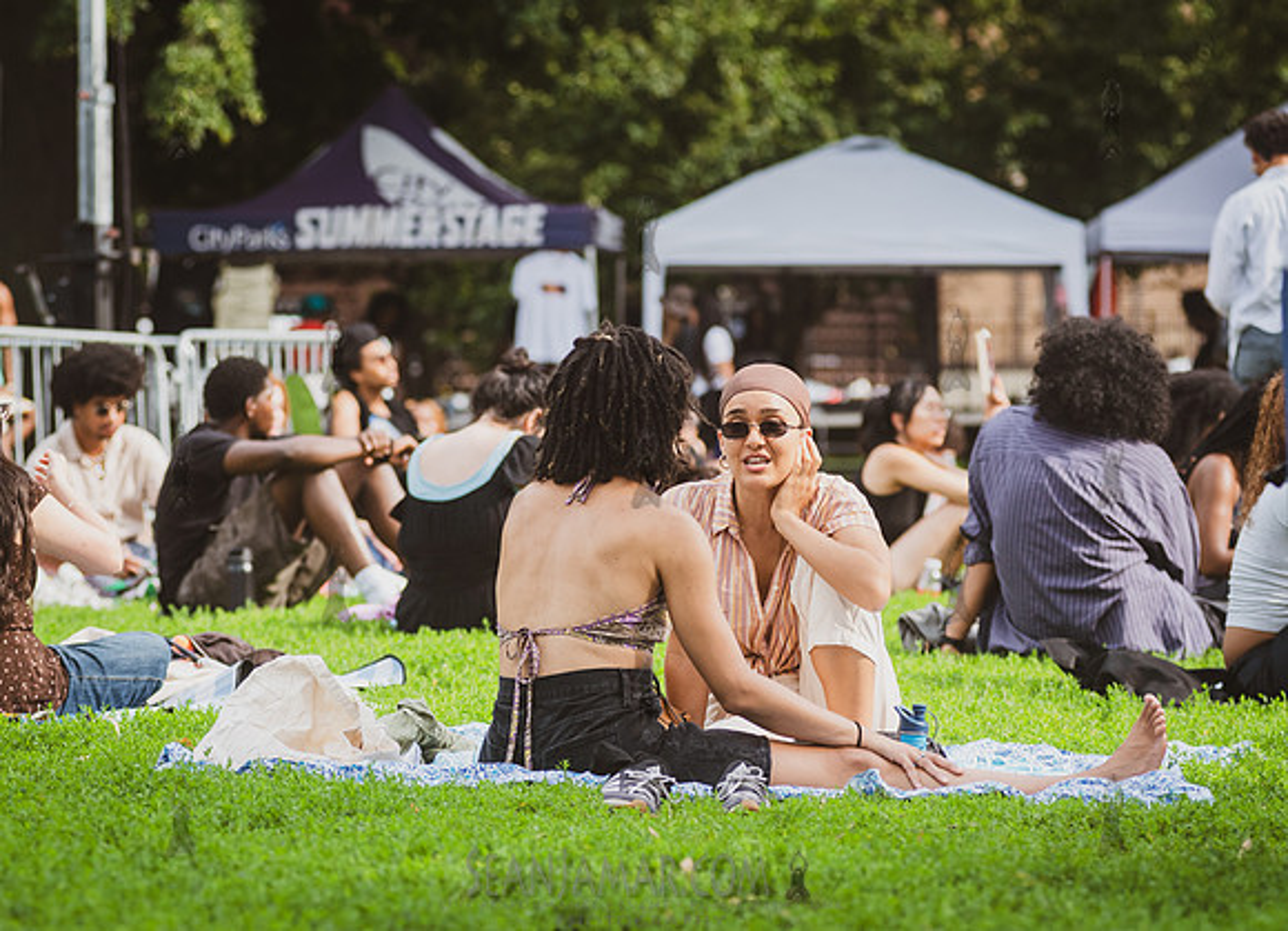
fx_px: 6283
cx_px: 631
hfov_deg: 11.7
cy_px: 493
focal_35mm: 171
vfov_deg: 8.5
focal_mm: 125
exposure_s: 1/1600
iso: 500
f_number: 4
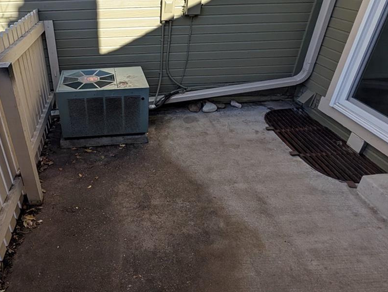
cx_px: 125
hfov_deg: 69.2
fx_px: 269
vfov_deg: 56.9
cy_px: 136
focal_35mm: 24
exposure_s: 1/1065
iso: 44
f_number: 1.7
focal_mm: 2.02
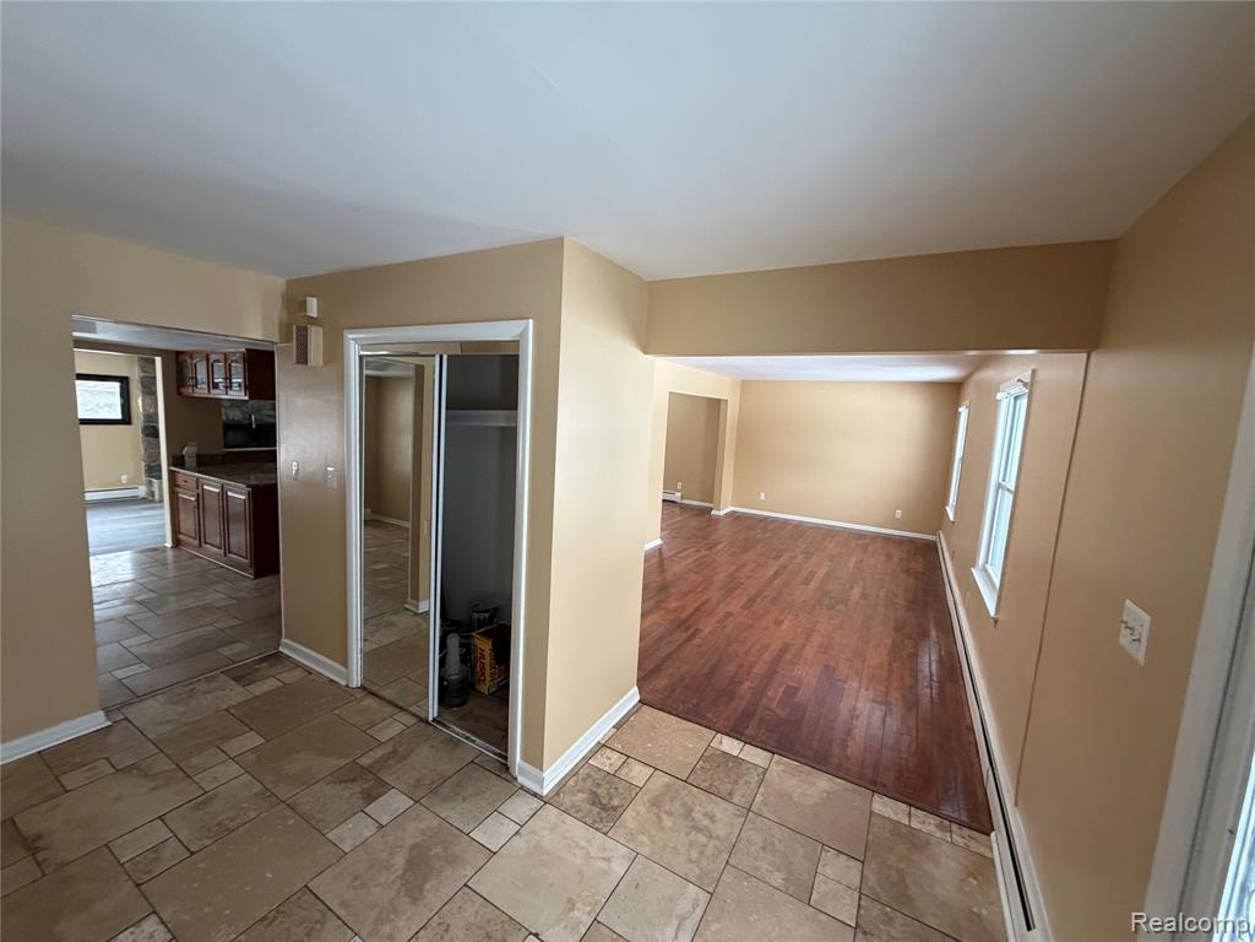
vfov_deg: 85.7
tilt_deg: -9.8
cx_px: 628
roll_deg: -4.0
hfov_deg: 102.1
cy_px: 471
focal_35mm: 14
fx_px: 508
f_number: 2.2
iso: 320
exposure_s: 1/109
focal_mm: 2.22
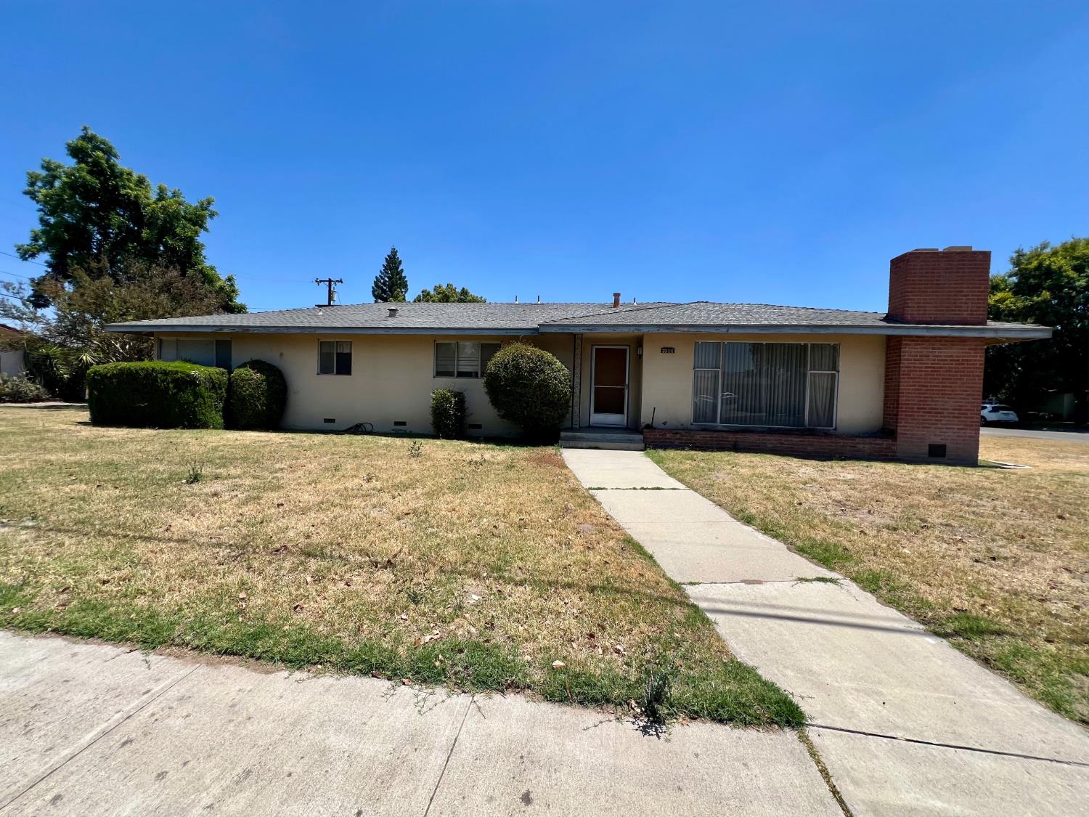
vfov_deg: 89.9
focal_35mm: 13
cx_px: 544
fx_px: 409
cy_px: 408
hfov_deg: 106.2
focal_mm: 1.57
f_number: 1.8
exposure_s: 1/1980
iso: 32
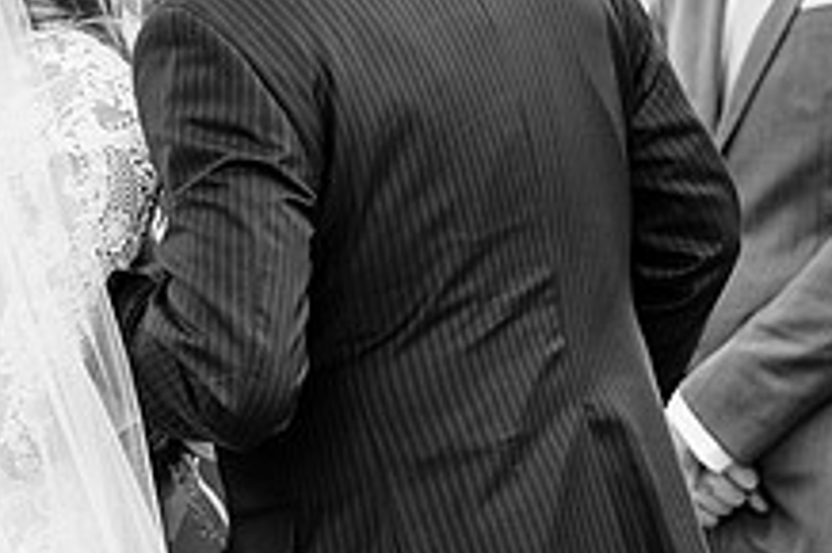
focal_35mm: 418
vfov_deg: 3.3
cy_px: 126
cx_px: 244
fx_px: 9653
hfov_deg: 4.9
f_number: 4
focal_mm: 127
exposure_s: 1/250
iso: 640
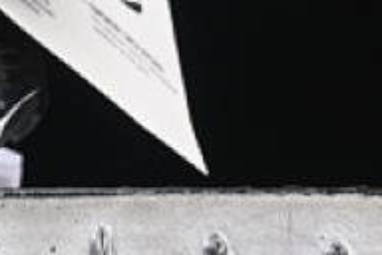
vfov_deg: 3.2
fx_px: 4478
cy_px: -255
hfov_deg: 4.8
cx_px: -495
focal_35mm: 422
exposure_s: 1/60
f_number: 6.3
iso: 160
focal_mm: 50
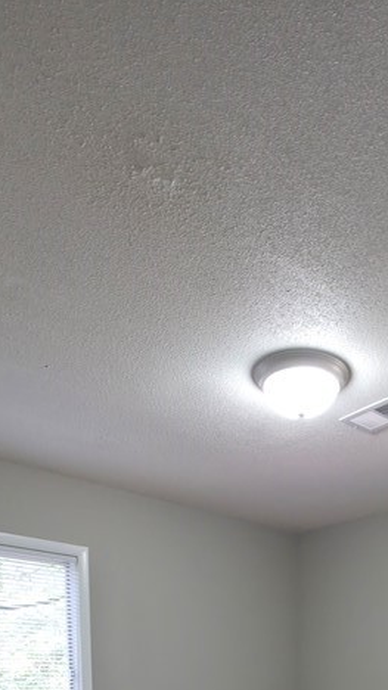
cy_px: 748
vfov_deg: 47.0
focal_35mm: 31
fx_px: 567
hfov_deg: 36.7
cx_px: 298
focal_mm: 2.2
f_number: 1.9
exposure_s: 1/30
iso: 125
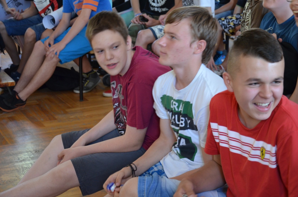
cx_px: 149
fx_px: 595
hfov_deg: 28.1
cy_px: 98
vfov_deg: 18.8
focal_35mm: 72
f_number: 4.8
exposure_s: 1/30
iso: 1250
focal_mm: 48
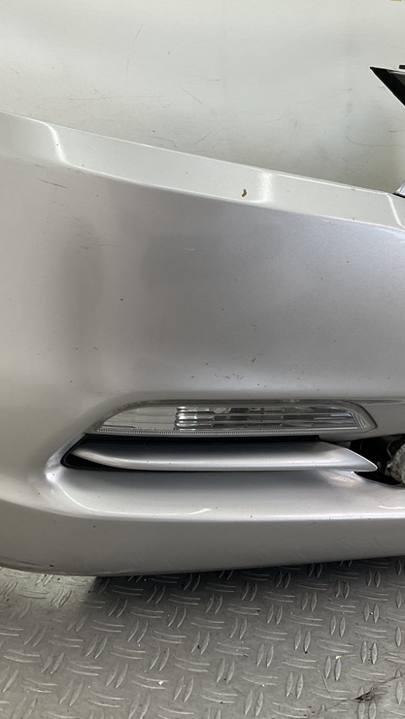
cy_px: 365
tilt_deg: -18.2
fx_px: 821
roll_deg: -1.1
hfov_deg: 27.7
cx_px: 197
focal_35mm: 43
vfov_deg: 47.4
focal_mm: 3
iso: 16
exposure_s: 1/115
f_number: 1.8
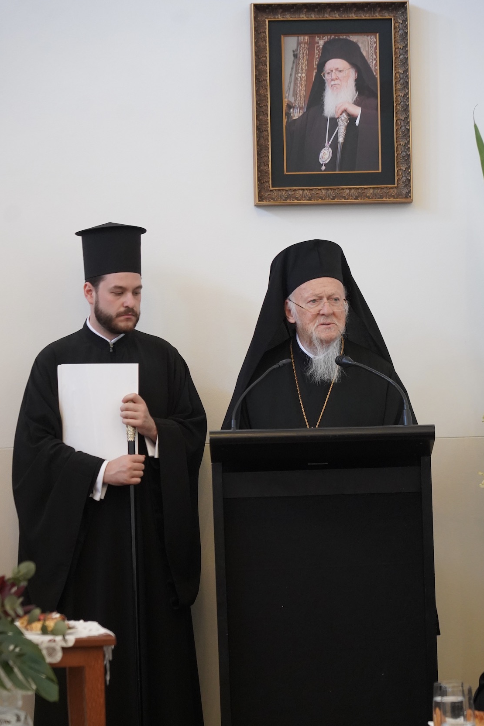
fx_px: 2118
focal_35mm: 105
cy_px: 411
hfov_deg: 13.0
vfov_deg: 19.4
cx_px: 271
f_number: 4
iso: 5000
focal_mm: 91
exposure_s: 1/160
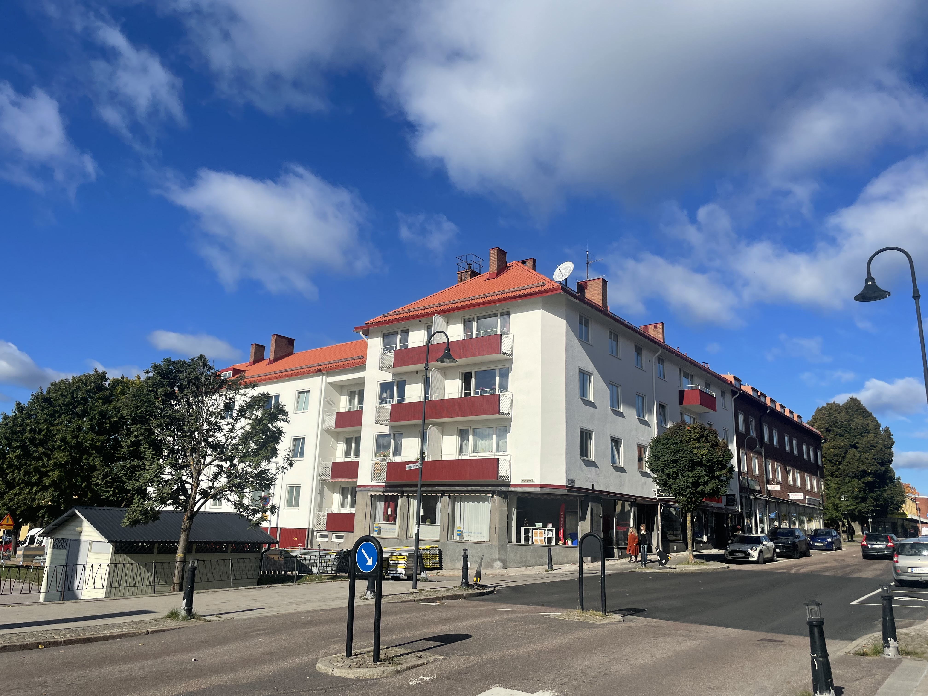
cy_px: 348
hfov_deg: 67.3
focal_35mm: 26
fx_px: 697
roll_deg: -1.6
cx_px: 464
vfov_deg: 53.1
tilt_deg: +14.3
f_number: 1.6
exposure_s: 1/5291
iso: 32
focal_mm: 4.2
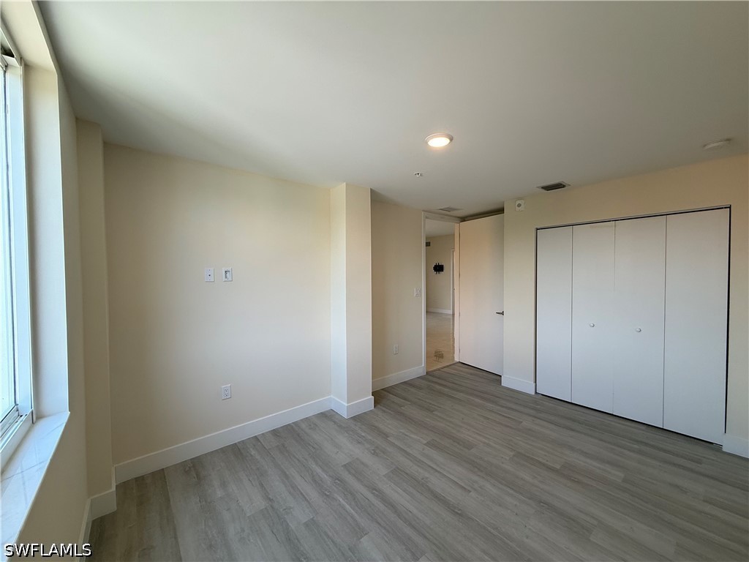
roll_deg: +0.2
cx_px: 374
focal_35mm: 14
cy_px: 281
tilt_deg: -1.4
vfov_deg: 85.7
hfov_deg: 102.1
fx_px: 303
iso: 80
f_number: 2.2
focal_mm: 2.22
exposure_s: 1/120
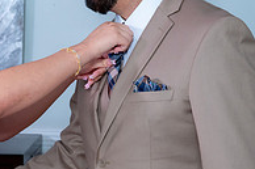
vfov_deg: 10.4
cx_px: 11
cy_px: 75
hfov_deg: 15.3
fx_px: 934
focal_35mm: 132
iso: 1250
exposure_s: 1/60
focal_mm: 42
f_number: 4
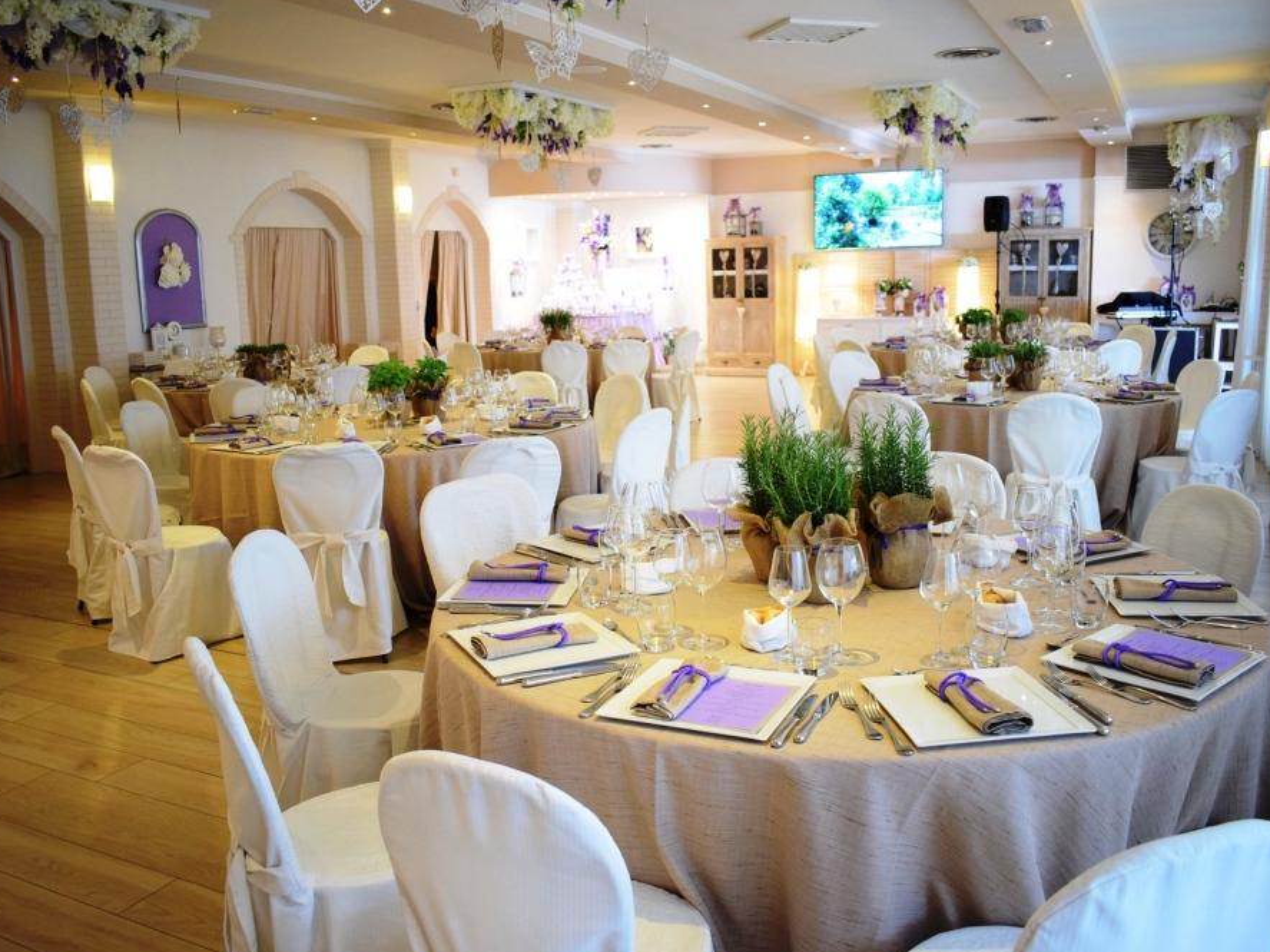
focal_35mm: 30
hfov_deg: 60.0
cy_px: 478
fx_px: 1100
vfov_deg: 46.8
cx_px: 620
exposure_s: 1/60
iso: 1250
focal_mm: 18
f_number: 3.5
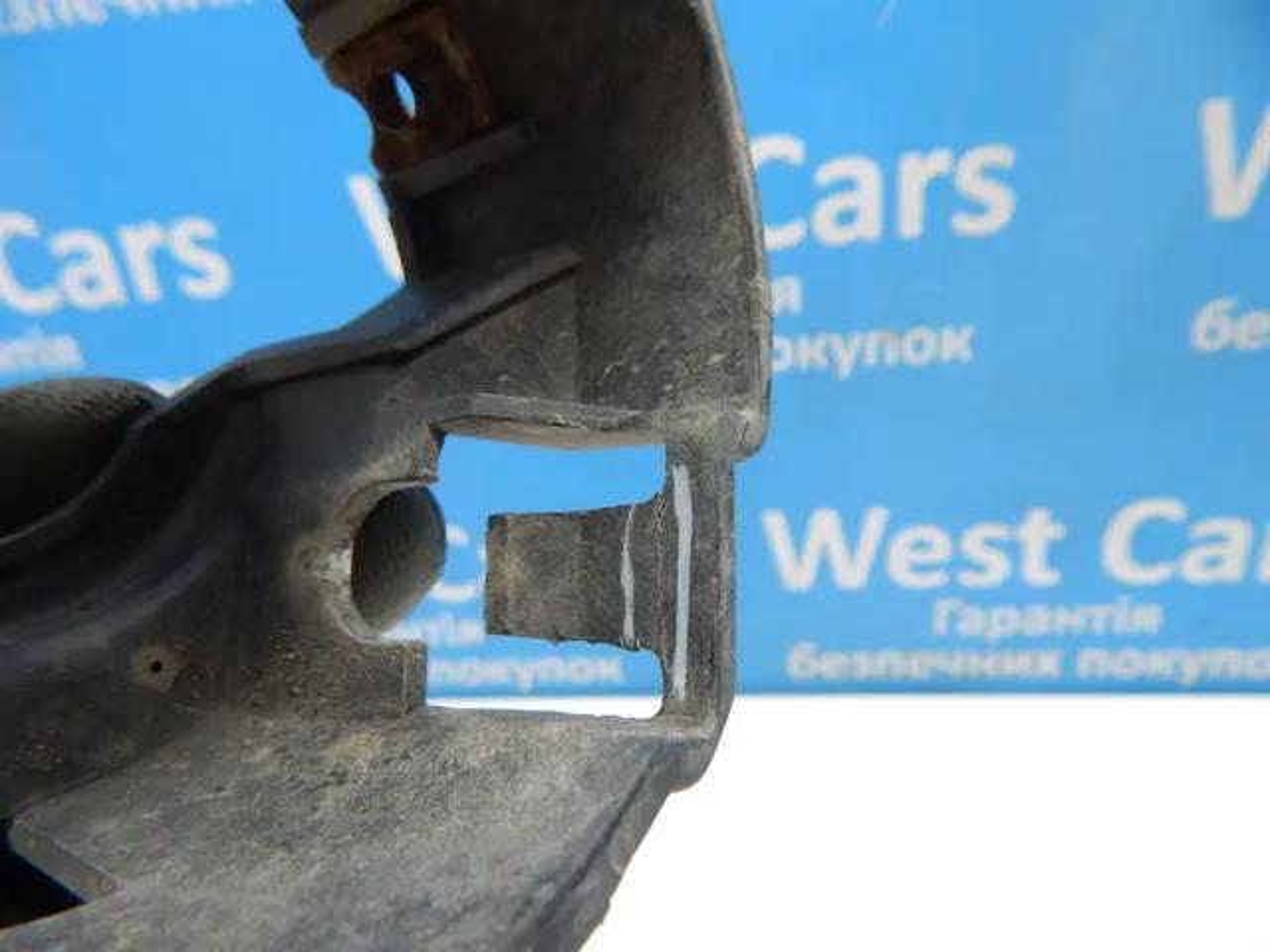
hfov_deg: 73.9
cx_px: 635
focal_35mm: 23
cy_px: 476
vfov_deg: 58.9
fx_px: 844
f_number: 3
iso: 160
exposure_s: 1/30
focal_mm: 4
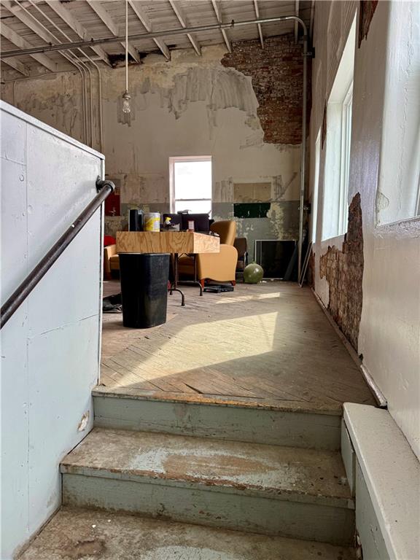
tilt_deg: -4.7
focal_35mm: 24
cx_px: 210
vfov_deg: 71.6
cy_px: 280
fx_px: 388
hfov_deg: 56.8
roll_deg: -0.6
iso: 64
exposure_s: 1/222
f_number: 1.78
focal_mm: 6.76
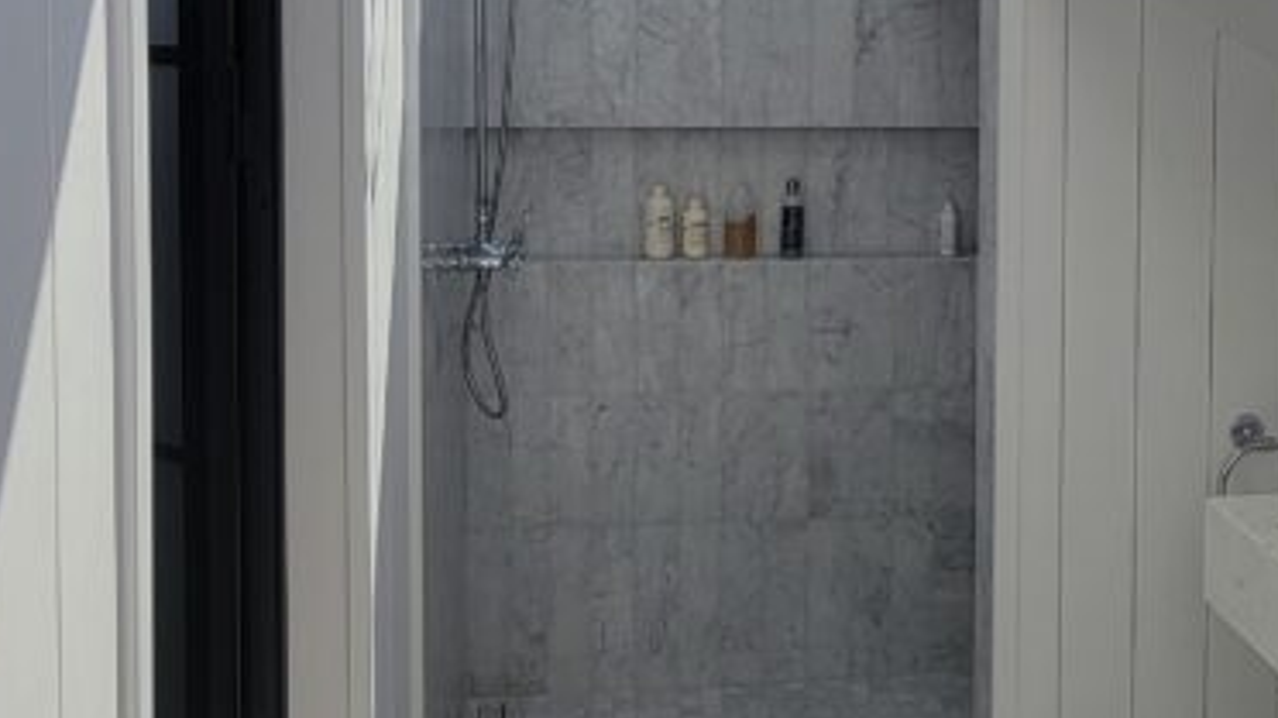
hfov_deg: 51.2
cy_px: 72
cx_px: 776
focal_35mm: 39
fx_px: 1321
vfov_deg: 29.2
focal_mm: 2.2
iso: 50
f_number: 2.2
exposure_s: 1/803
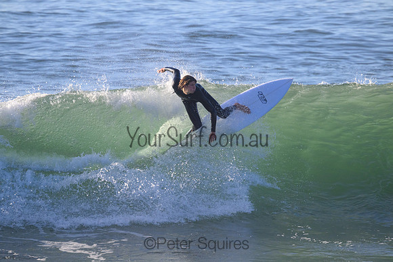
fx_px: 6879
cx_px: 196
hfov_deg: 3.3
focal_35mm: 630
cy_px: 131
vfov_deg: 2.2
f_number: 11
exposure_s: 1/2000
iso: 2000
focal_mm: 630
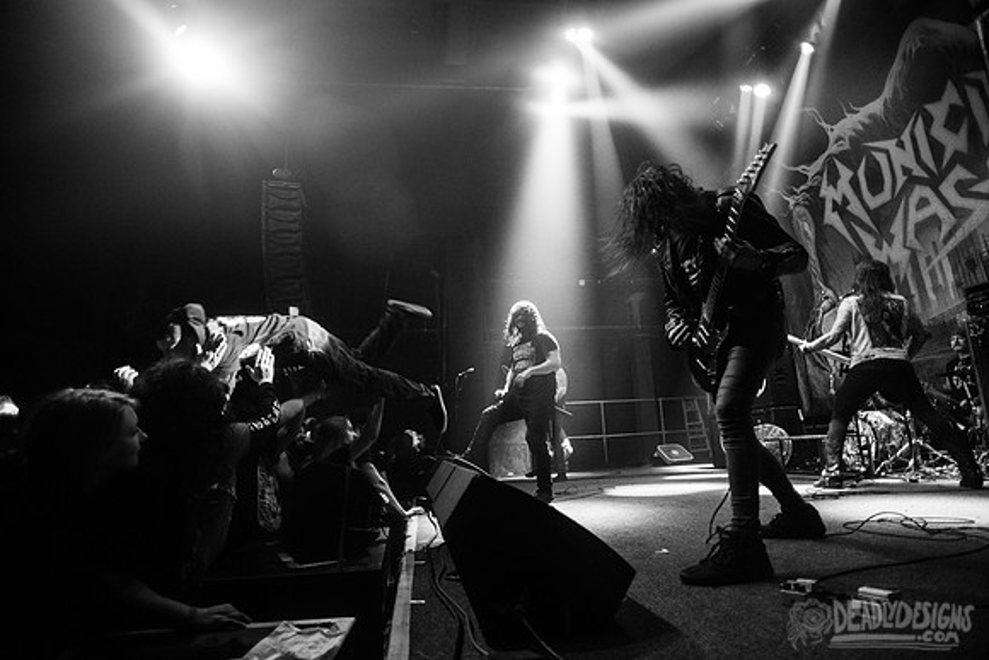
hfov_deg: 84.0
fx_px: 550
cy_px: 330
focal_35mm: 20
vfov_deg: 62.0
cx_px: 494
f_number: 3.2
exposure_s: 1/160
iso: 2000
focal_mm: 20
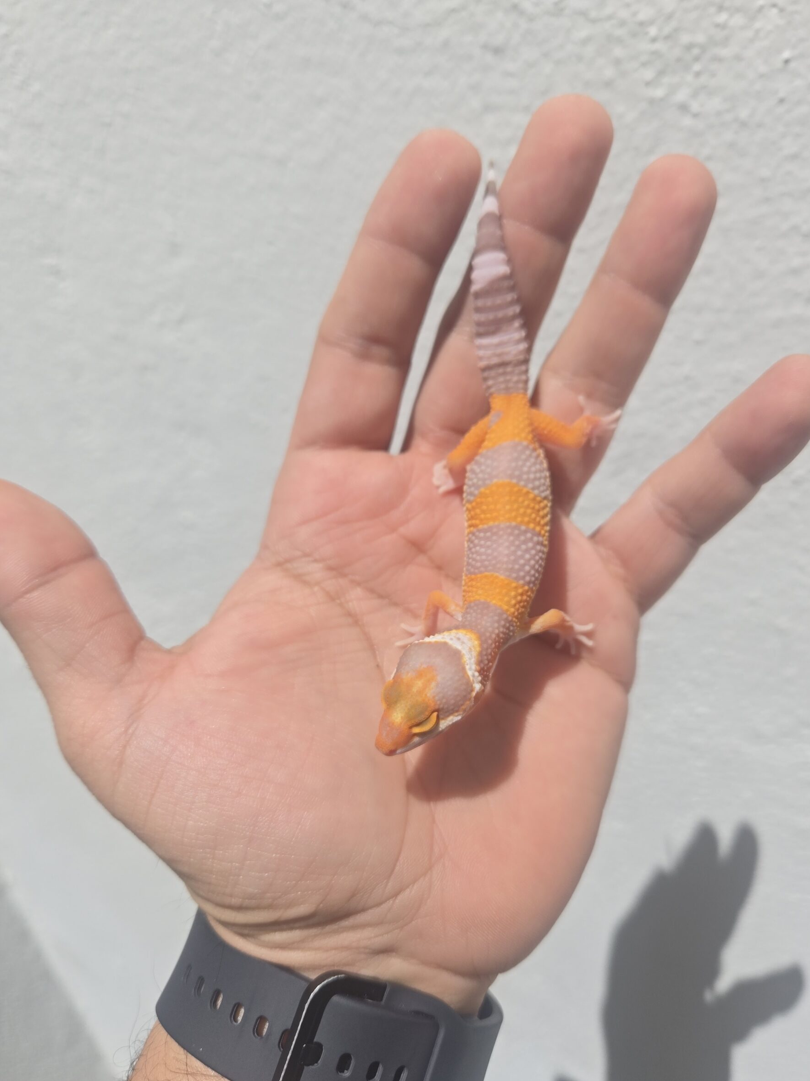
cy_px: 572
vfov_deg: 69.3
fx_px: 780
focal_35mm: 25
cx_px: 425
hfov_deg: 54.9
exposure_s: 1/3647
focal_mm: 5.4
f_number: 1.8
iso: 25
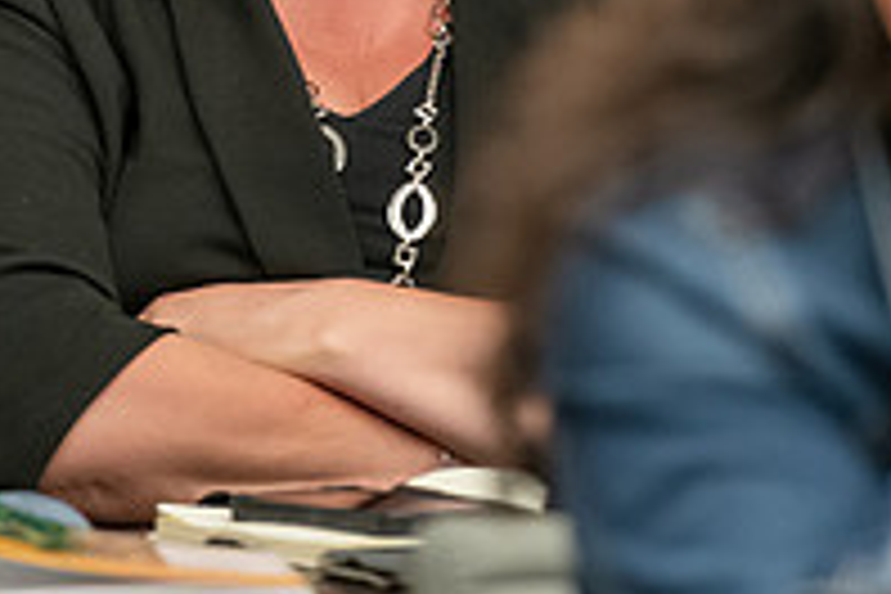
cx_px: 356
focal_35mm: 586
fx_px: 14502
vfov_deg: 2.3
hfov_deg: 3.5
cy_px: -43
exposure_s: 1/200
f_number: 2.8
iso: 2000
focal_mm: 200
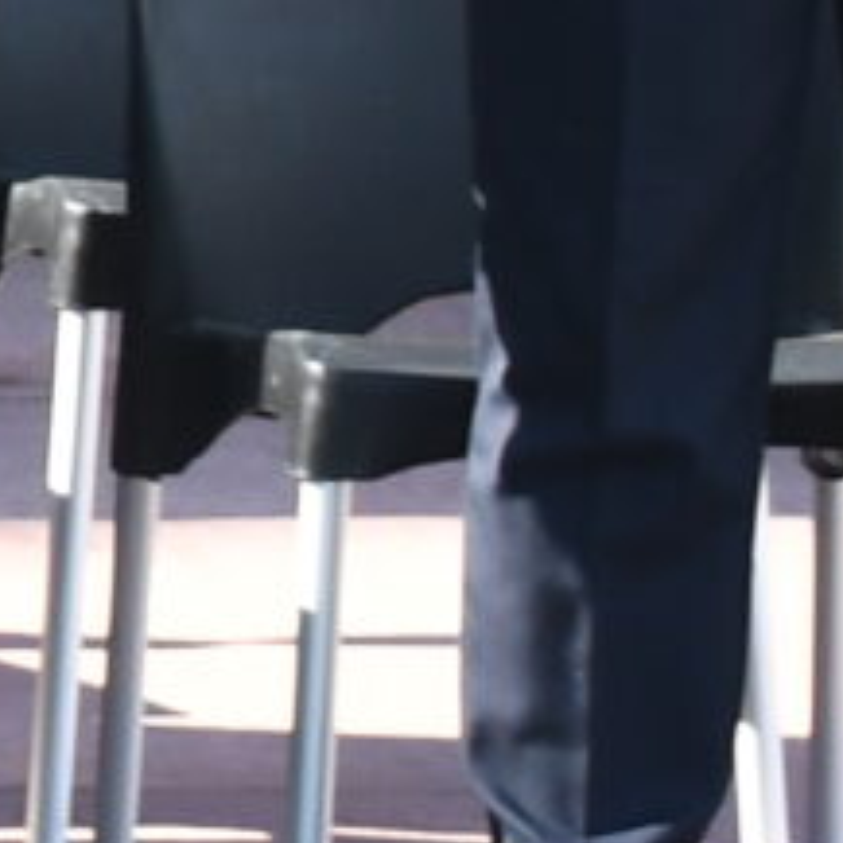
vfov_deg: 3.6
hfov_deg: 3.4
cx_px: -2774
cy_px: -763
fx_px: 13253
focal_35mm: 481
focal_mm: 32
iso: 320
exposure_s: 1/400
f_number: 4
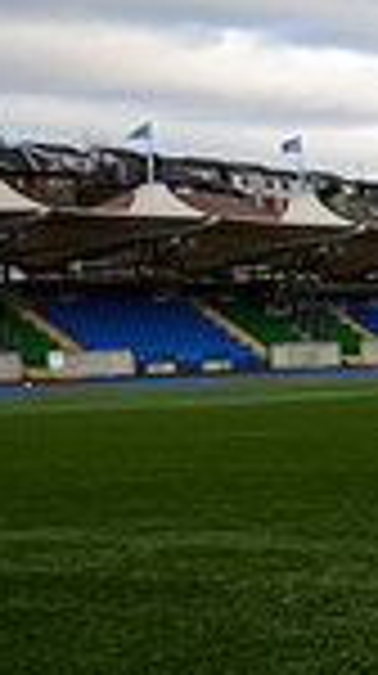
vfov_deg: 18.1
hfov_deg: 8.9
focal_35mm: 118
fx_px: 2110
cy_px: 512
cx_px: 996
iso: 320
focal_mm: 27.5
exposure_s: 1/125
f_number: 6.3
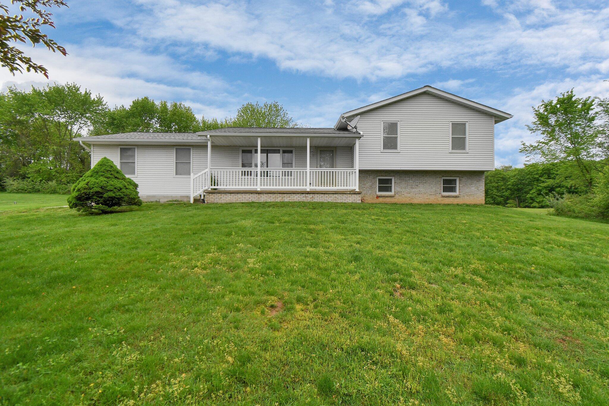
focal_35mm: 15
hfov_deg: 100.4
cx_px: 304
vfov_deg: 77.3
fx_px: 254
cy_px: 203
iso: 640
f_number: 6.3
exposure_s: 1/800
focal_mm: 10
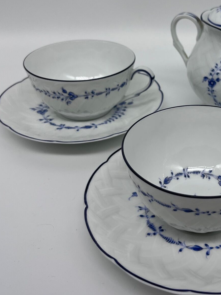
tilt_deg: -31.1
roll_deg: -1.2
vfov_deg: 41.8
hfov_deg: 31.4
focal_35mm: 45
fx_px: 383
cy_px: 110
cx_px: 176
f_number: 1.6
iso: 50
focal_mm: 5.1
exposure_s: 1/508
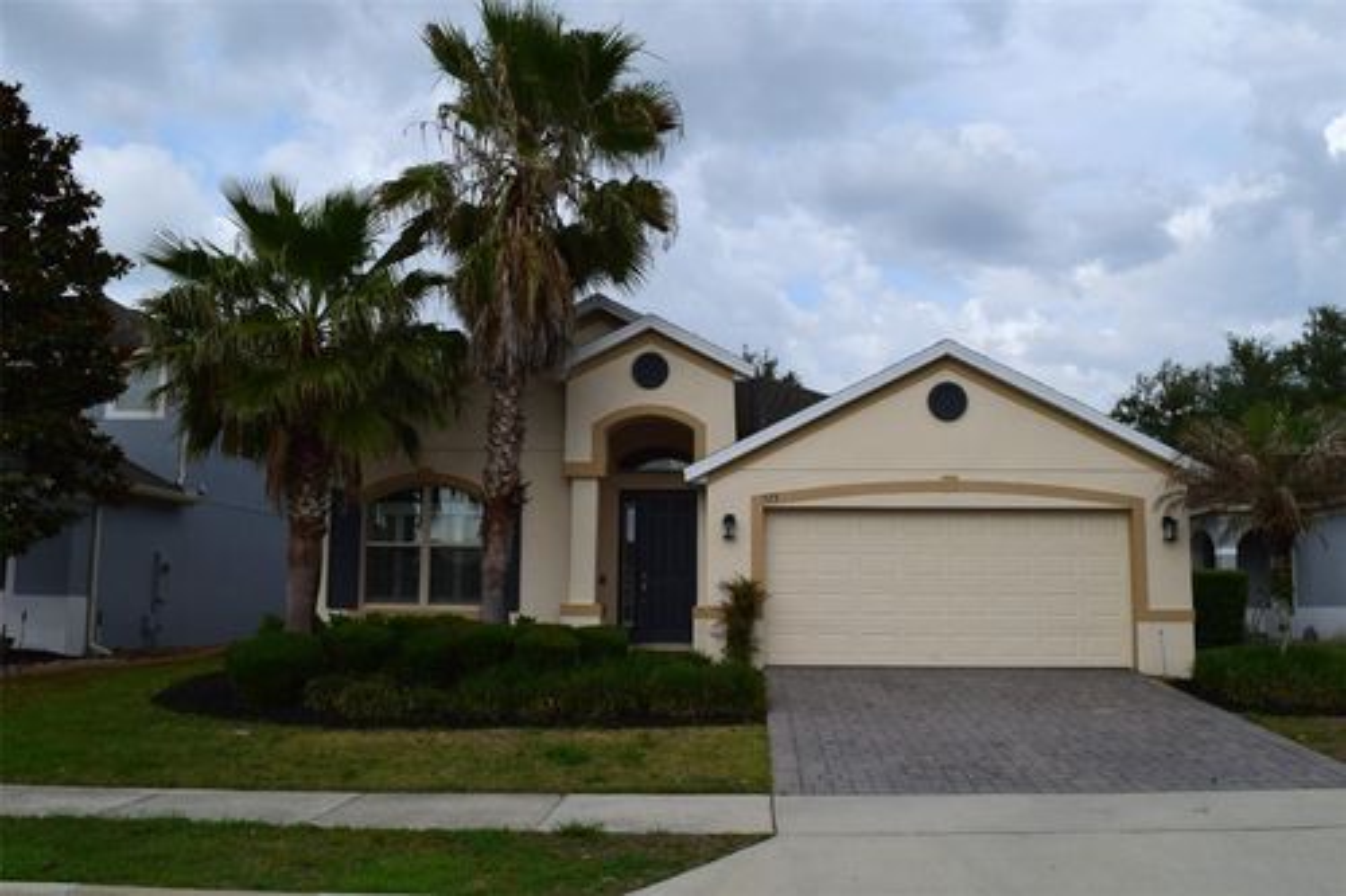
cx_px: 673
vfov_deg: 41.7
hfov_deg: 59.5
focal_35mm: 32
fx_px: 1177
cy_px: 448
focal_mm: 21
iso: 100
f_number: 10
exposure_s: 1/200
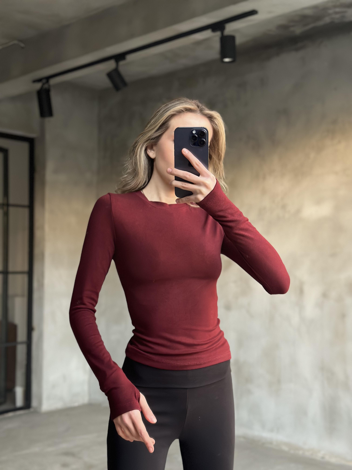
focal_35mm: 48
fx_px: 651
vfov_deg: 39.7
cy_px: 235
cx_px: 176
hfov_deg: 30.3
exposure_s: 1/55
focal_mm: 6.86
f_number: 1.78
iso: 400
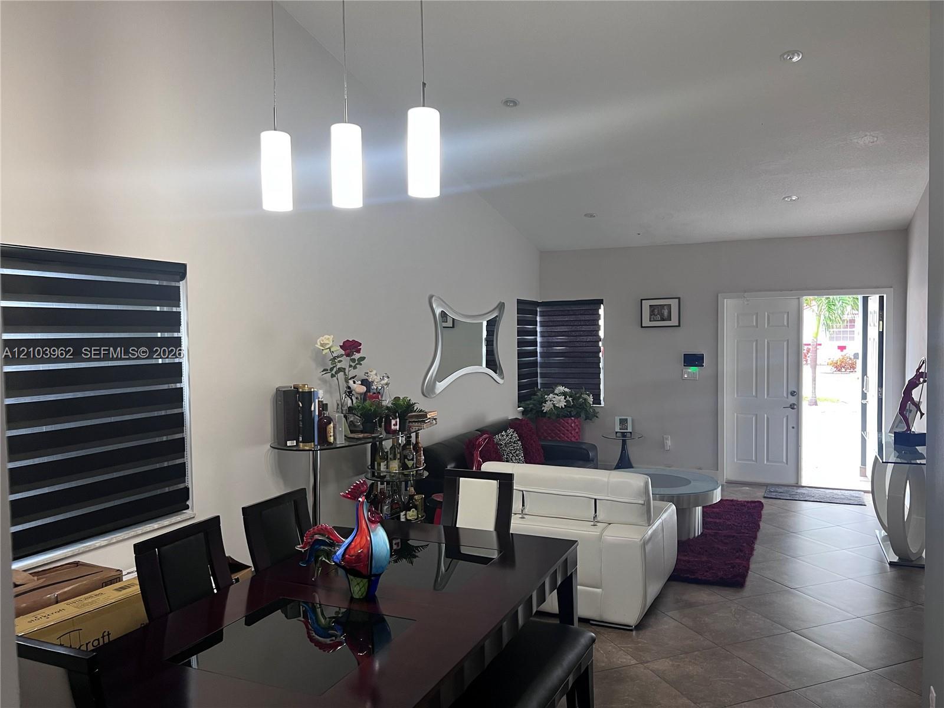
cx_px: 472
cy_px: 354
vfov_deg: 53.1
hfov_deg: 67.3
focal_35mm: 26
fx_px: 709
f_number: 1.5
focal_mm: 5.7
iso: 100
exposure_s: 1/60
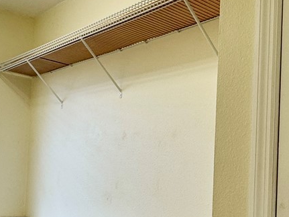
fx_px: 434
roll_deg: -2.2
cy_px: 157
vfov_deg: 27.7
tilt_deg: +2.1
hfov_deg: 36.7
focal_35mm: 52
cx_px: 174
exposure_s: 1/120
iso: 64
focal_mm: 2.22
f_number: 2.2
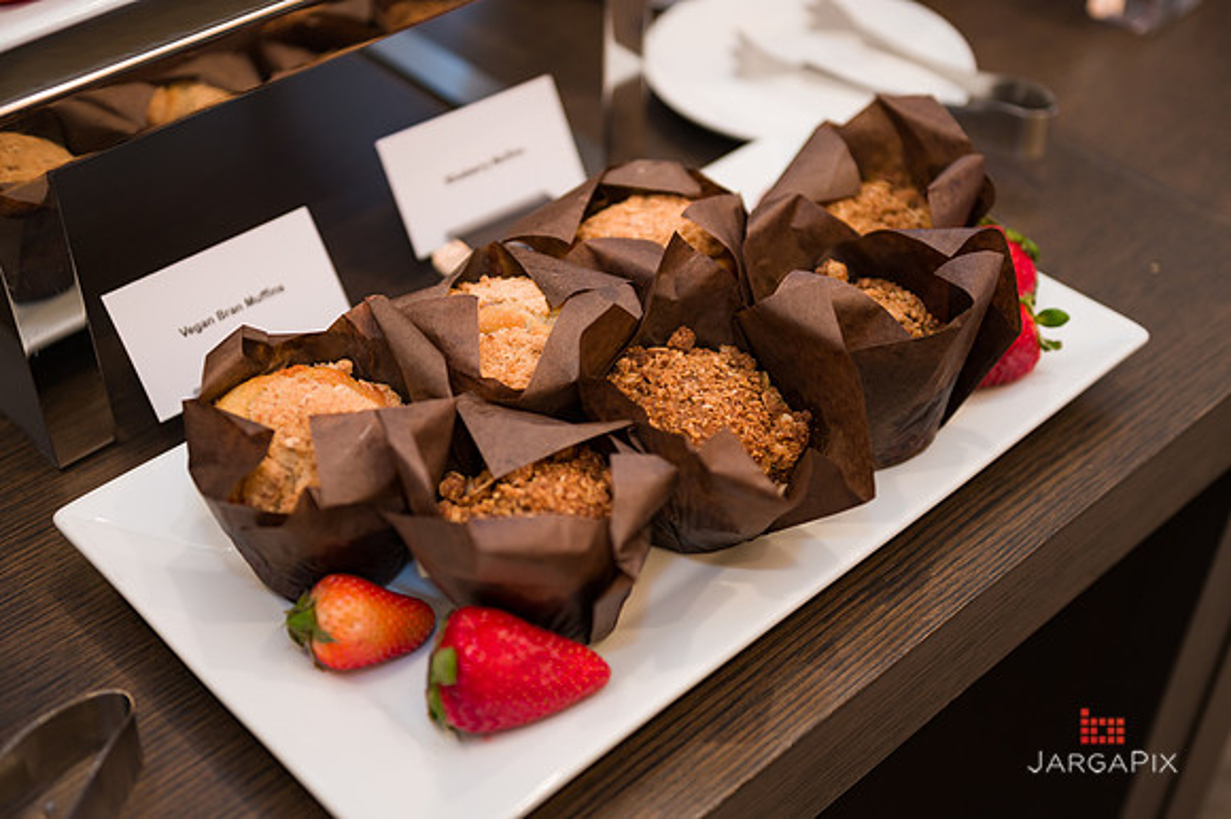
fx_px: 1640
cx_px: 616
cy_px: 410
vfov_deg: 28.0
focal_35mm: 48
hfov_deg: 41.1
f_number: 3.2
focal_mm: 48
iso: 400
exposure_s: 1/200
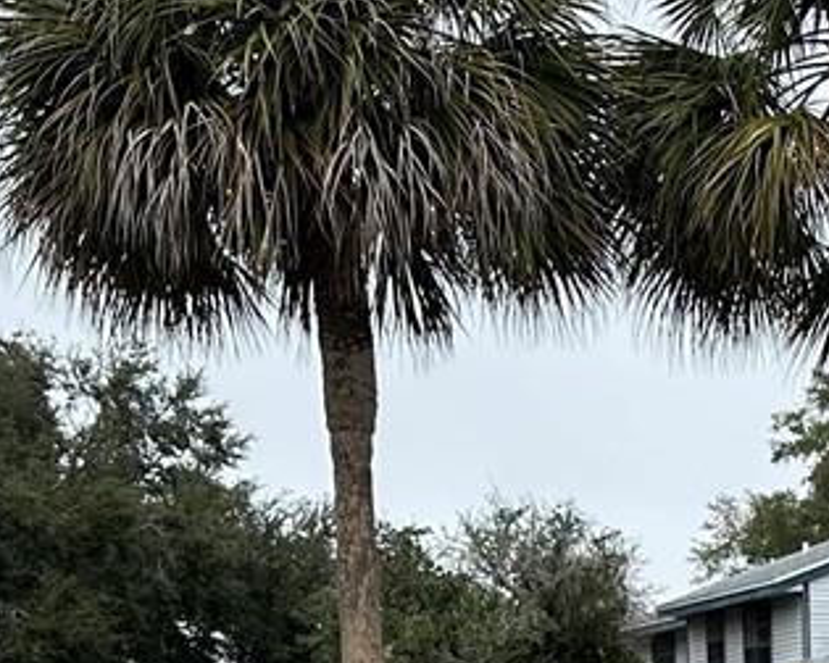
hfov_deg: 14.5
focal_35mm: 119
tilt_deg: +0.3
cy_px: 926
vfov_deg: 12.5
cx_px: 1403
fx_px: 2920
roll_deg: +0.3
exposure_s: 1/650
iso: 80
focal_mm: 6.86
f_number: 1.78
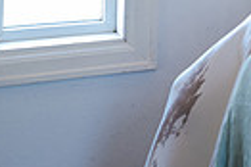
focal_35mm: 122
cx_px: 500
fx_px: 850
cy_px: -186
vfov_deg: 10.2
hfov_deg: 14.1
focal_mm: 27.5
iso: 1000
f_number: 4
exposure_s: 1/100
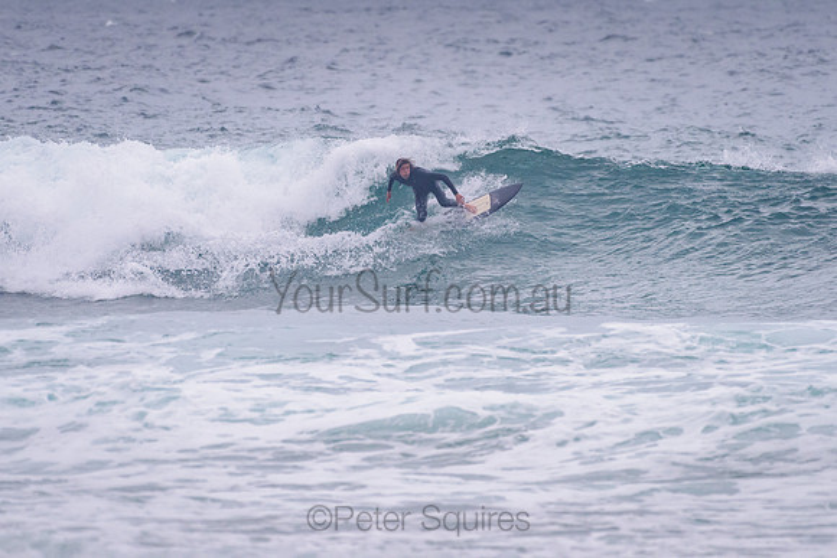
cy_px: 216
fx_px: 14253
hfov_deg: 3.4
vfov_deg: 2.2
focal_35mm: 613
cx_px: 456
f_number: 5.6
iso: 1000
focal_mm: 500
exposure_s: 1/2000
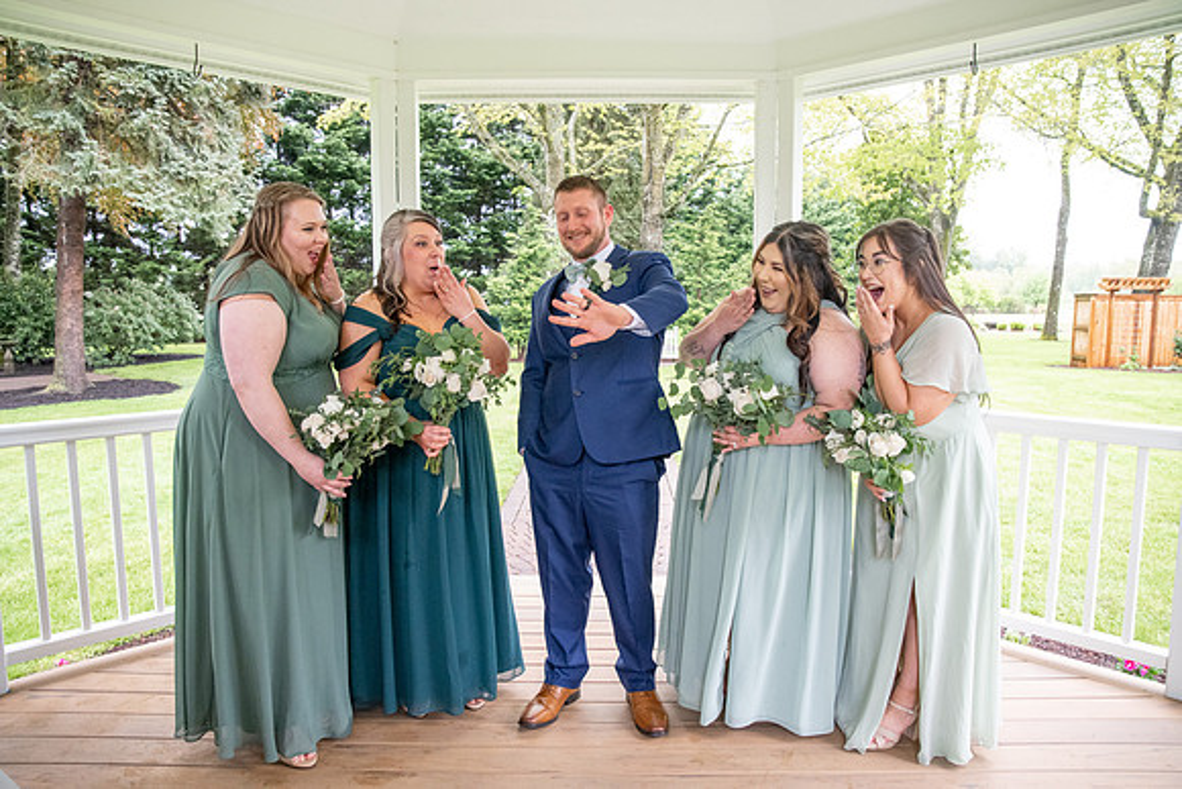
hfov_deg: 73.7
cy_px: 394
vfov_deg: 53.2
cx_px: 591
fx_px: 788
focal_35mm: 24
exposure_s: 1/320
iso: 3200
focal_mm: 24
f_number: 4
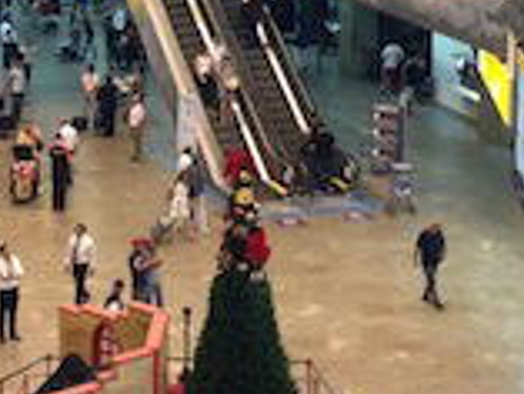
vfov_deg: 12.0
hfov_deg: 16.1
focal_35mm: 122
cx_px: 240
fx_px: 1848
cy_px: -38
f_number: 2.4
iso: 250
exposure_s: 1/20
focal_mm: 4.12
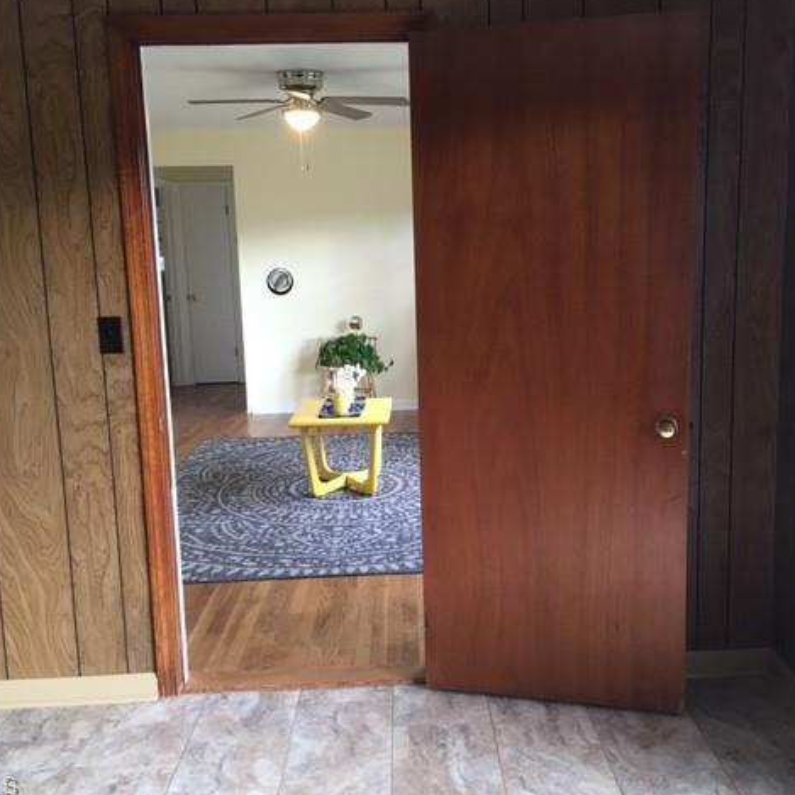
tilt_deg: -10.4
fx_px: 909
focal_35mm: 35
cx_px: 437
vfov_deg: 47.2
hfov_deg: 47.2
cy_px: 395
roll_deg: +1.5
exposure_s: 1/30
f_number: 2.2
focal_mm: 4.15
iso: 80
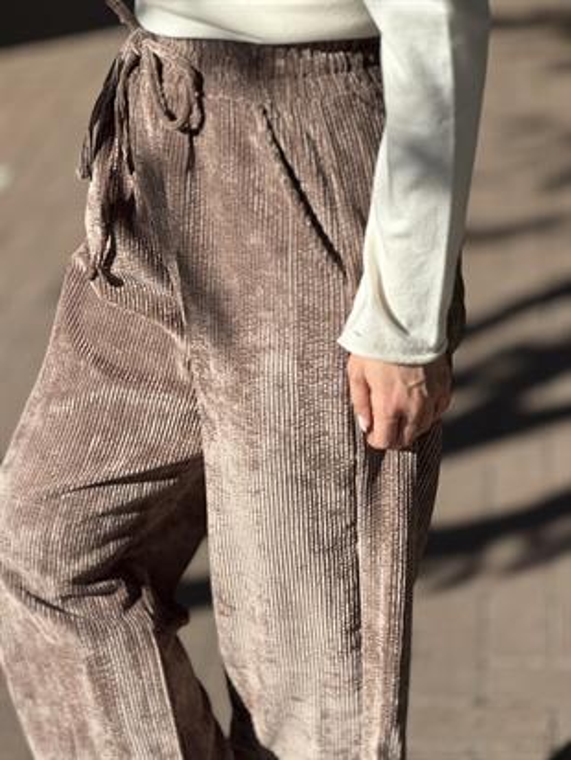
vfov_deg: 25.3
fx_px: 1693
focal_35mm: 77
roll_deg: +0.0
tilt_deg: -26.5
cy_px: 380
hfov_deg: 19.1
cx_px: 286
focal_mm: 9
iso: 32
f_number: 2.8
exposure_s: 1/723
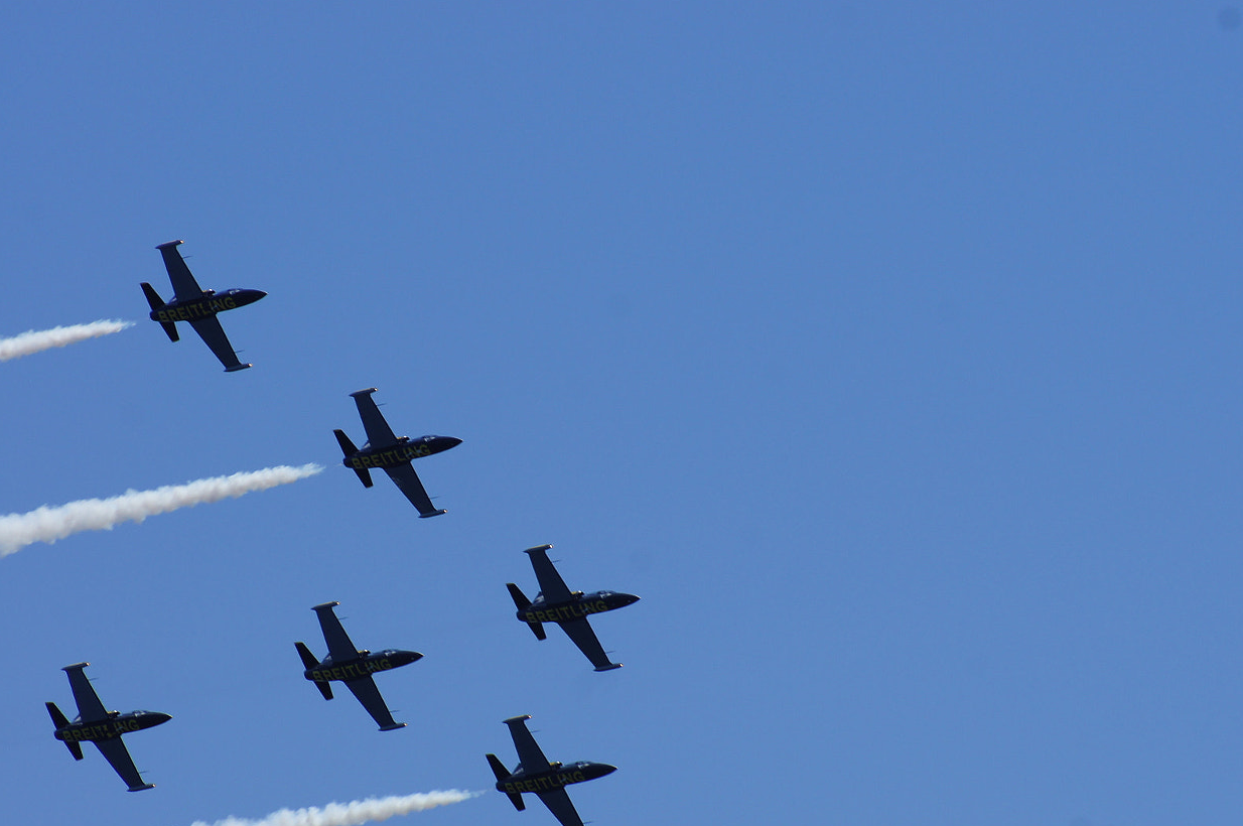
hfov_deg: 5.3
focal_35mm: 389
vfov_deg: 3.5
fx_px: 13417
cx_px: 591
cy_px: 512
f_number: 9
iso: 100
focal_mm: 200
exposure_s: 1/400
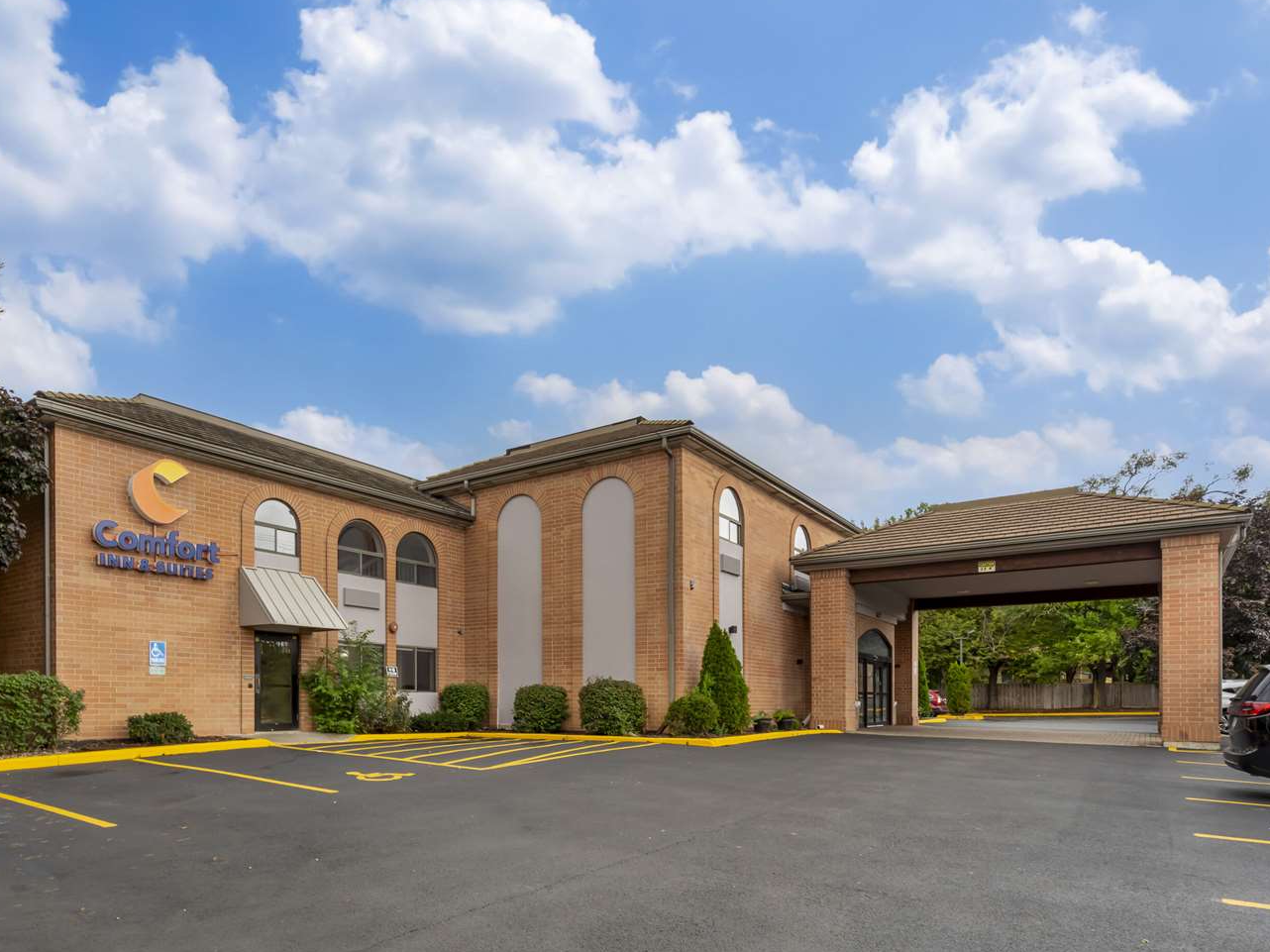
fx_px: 660
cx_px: 654
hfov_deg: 87.7
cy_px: 484
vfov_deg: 71.6
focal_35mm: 18
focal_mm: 16
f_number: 8
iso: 400
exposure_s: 1/100
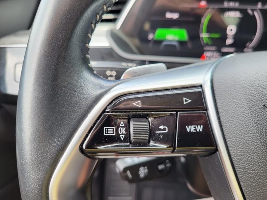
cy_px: 100
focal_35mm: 26
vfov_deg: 53.1
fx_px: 201
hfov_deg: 67.3
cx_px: 134
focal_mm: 5.4
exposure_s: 1/109
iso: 40
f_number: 1.8
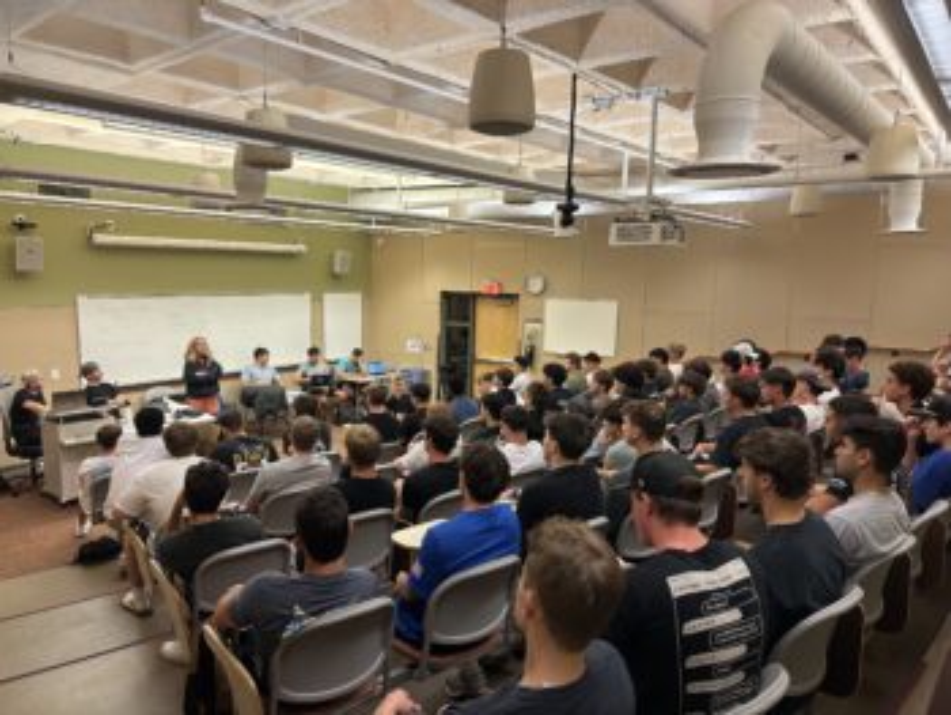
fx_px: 660
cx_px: 476
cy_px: 358
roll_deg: -1.5
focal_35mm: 24
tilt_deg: -7.0
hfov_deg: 71.6
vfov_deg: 56.9
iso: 200
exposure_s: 1/60
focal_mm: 6.86
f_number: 1.78
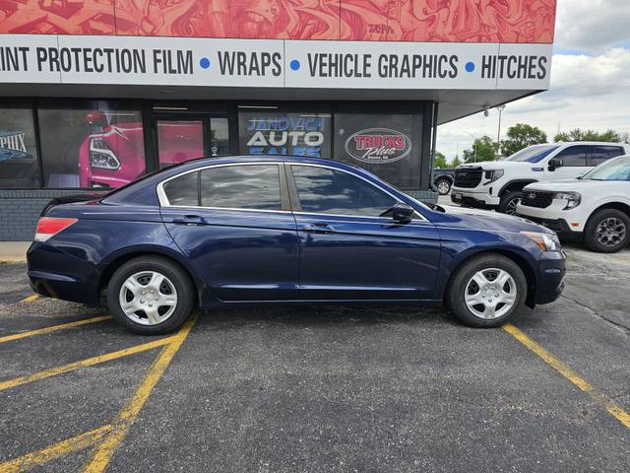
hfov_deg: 73.9
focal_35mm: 23
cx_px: 315
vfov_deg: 58.9
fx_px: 419
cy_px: 236
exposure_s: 1/397
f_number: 1.7
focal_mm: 6.3
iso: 10
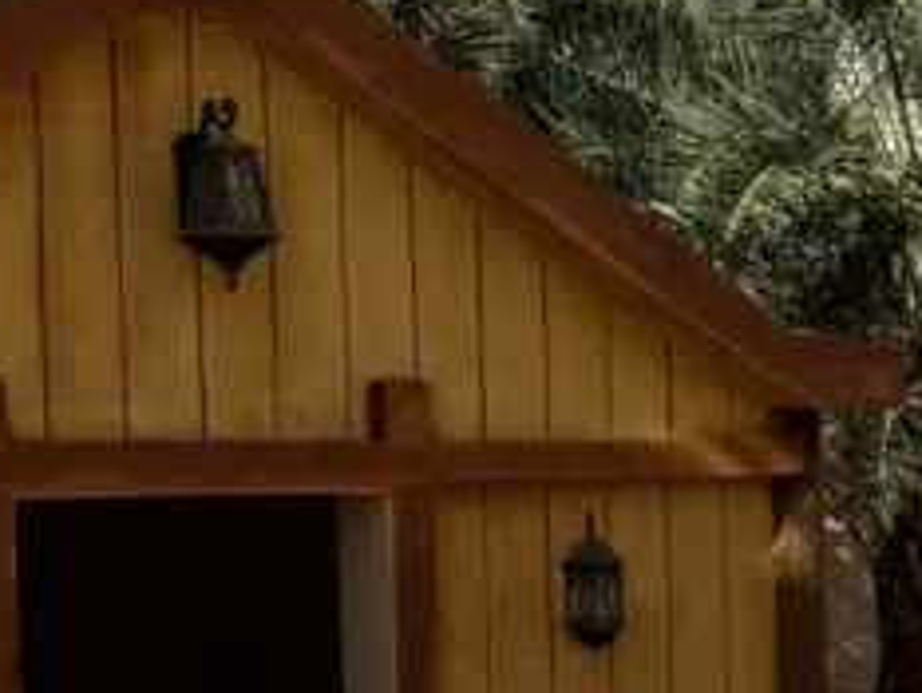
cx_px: 1088
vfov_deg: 21.7
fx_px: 1759
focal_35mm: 66
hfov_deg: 26.3
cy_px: 642
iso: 80
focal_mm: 6.76
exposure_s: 1/9009
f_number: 1.78
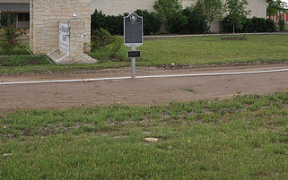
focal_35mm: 58
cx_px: 143
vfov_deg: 21.8
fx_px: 455
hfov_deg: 35.1
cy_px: 9
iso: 200
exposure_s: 1/200
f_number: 4.5
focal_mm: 21
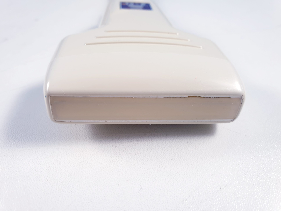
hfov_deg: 67.3
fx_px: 211
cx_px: 140
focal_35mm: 26
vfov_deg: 53.1
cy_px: 106
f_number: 2.4
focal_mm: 4.3
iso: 64
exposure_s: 1/50
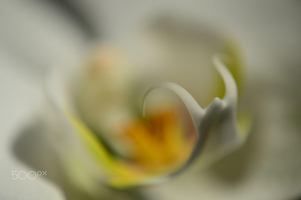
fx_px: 1065
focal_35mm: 128
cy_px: 100
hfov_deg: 16.1
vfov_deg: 10.7
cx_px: 150
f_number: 4.5
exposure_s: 1/2500
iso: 200
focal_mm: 85
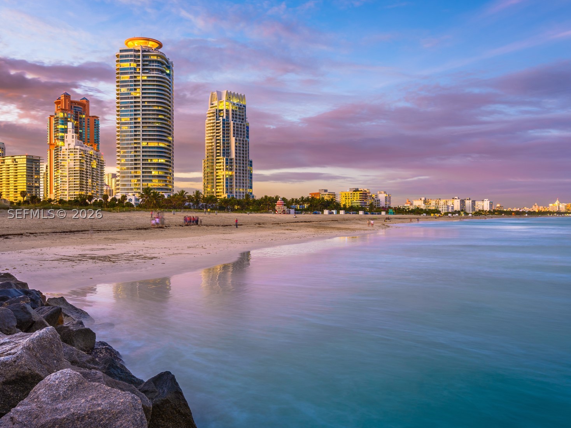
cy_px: 213
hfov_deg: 59.8
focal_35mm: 30
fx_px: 495
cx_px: 255
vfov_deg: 46.8
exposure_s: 20
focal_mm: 27
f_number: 9
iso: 100
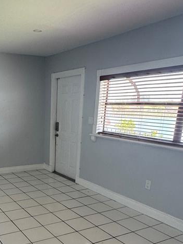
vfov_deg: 49.6
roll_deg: +0.4
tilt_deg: -16.0
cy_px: 178
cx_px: 30
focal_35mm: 36
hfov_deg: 37.8
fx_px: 254
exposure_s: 1/120
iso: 160
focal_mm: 2.22
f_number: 2.2
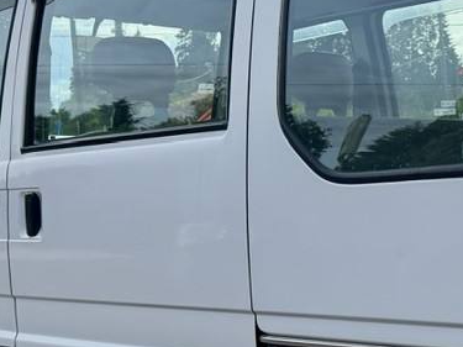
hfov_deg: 22.7
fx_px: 1096
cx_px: 490
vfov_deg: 17.9
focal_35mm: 82
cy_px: 243
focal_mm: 6.76
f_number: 1.78
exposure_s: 1/4673
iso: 100
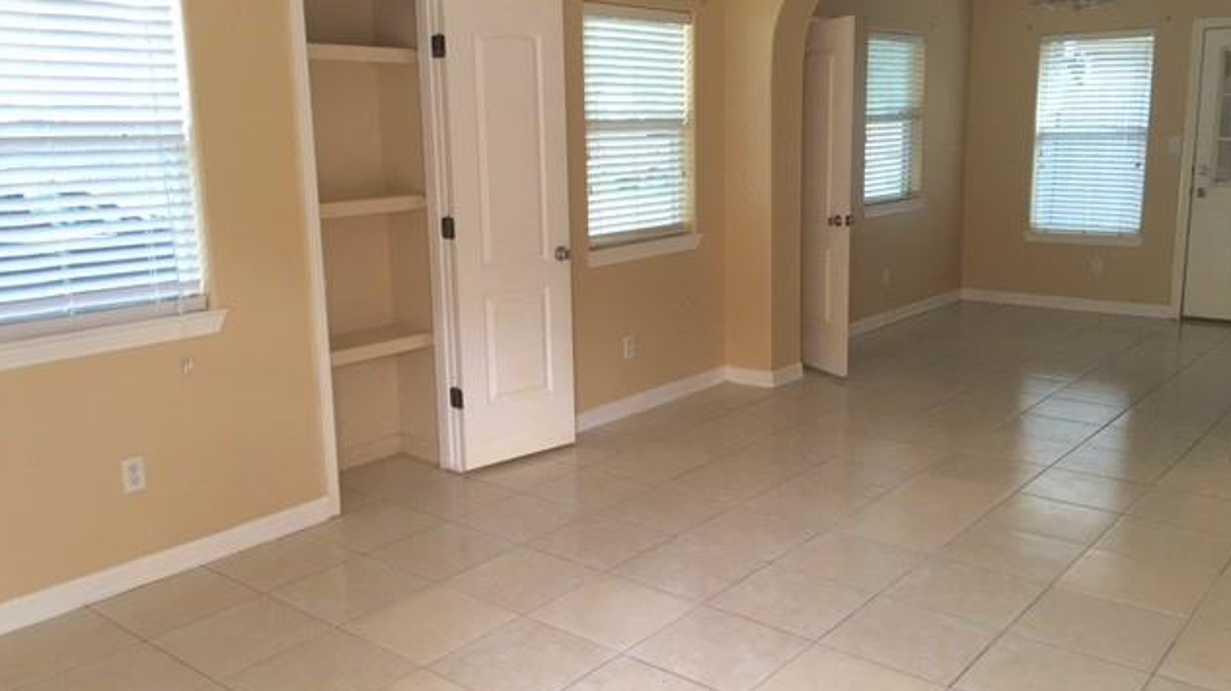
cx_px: 616
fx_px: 1044
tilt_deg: -9.8
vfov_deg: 36.6
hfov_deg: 61.0
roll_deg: +1.3
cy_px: 327
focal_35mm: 32
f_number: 2.2
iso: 25
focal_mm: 4.15
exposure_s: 1/30
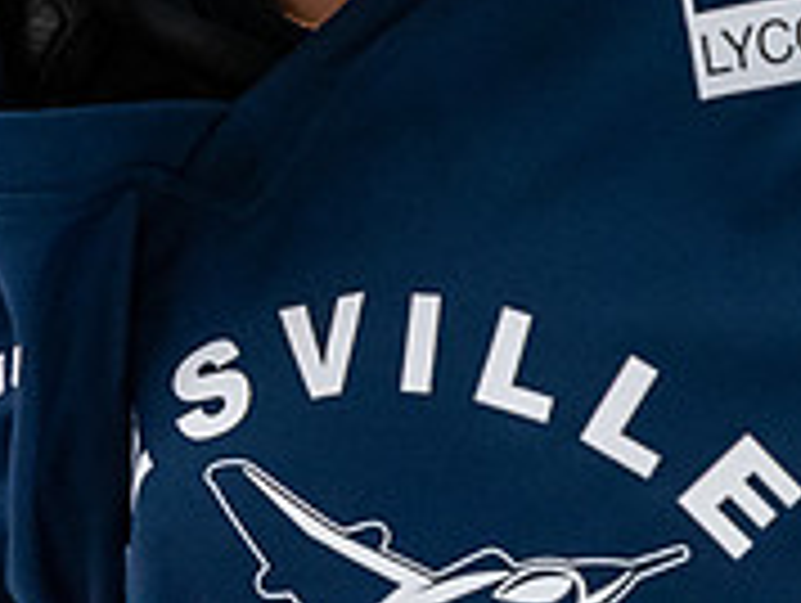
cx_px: 86
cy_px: -263
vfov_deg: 1.6
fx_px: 21734
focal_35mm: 938
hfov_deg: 2.1
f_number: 3.5
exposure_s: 1/800
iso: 2500
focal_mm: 200
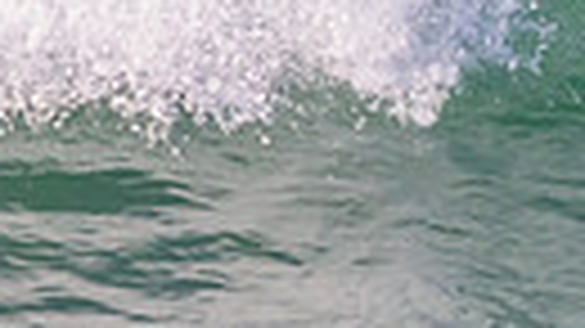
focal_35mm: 3730
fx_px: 57835
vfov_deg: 0.3
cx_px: 990
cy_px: -213
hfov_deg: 0.6
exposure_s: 1/2000
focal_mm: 800
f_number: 11
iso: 2000
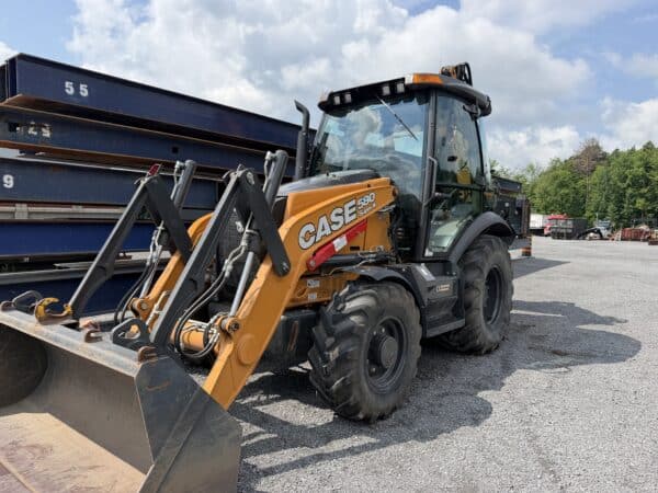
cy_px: 246
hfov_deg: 71.6
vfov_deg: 56.8
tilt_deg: -2.8
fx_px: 456
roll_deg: -0.3
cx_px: 329
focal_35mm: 24
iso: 80
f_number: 1.78
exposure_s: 1/3759
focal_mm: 6.76
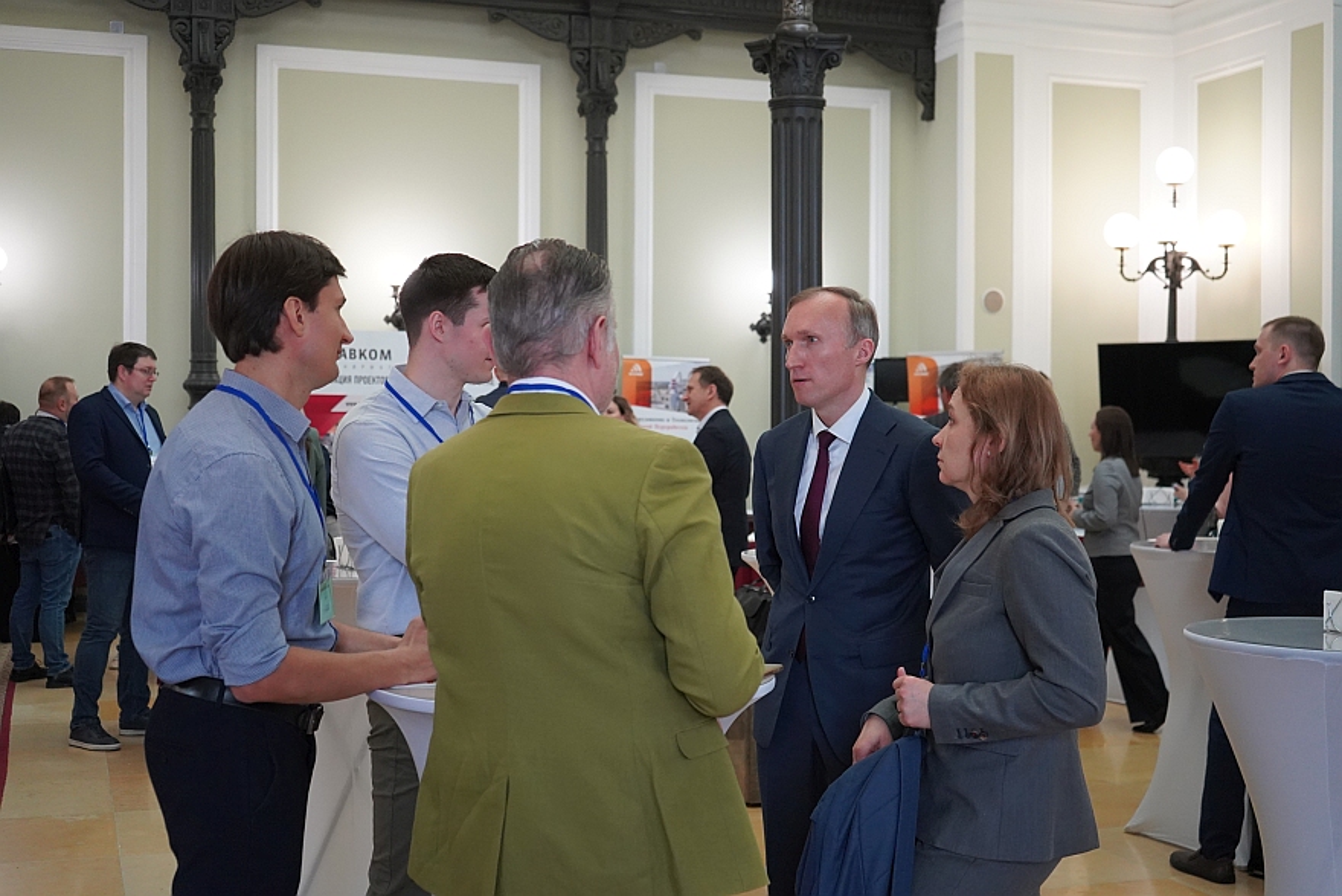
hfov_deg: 44.5
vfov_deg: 30.5
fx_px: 1640
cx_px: 671
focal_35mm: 44
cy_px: 448
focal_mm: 44
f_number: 4.5
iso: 4000
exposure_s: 1/160
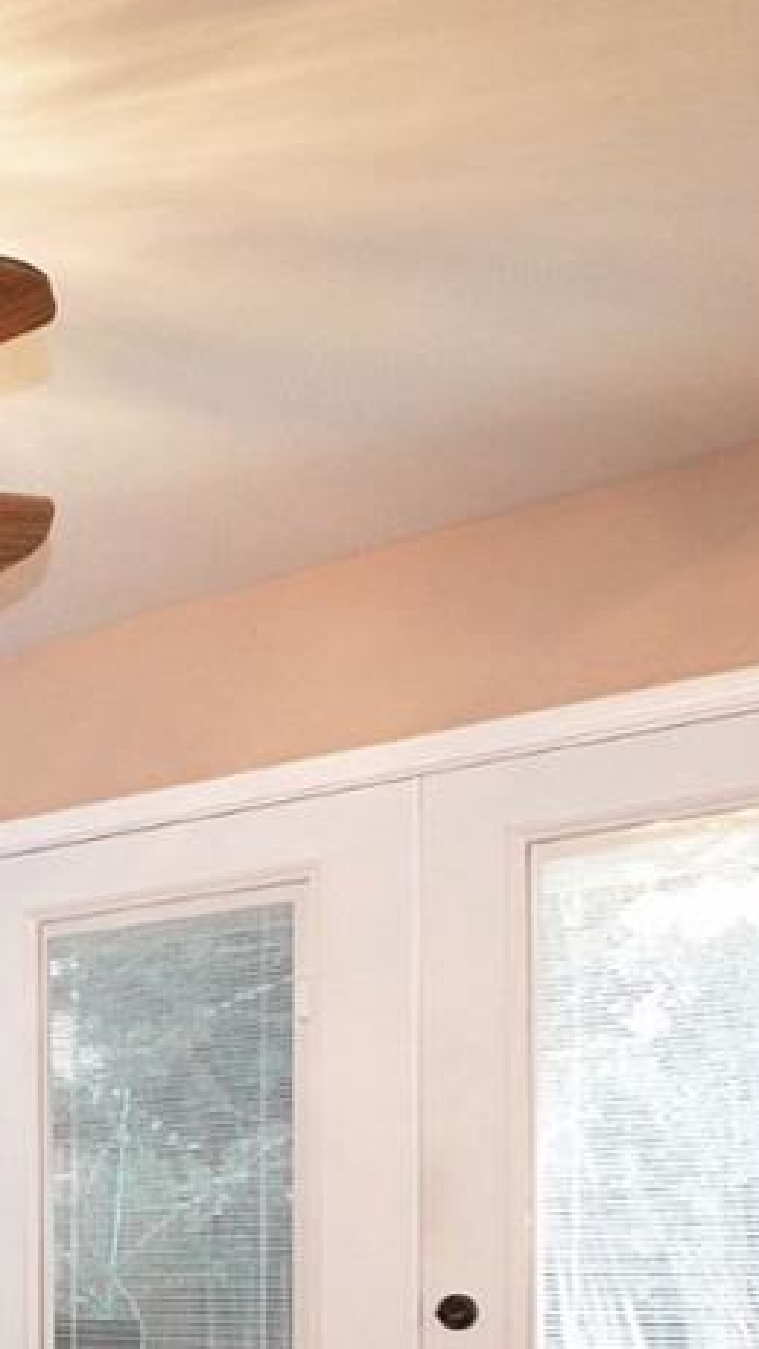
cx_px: -847
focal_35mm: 51
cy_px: 1275
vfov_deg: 37.3
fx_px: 1824
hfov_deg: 16.5
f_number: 4
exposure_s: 1/60
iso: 2800
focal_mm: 10
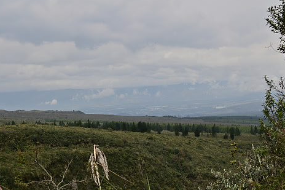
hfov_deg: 27.0
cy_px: 115
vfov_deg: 18.1
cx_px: 144
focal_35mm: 75
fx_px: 594
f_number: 18
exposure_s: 1/320
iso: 200
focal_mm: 60
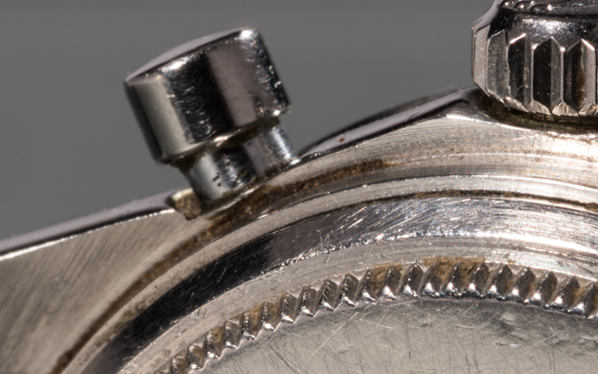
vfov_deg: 4.2
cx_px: 501
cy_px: 521
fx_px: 5053
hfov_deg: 6.8
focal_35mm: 310
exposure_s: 1/125
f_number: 32
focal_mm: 105
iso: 100
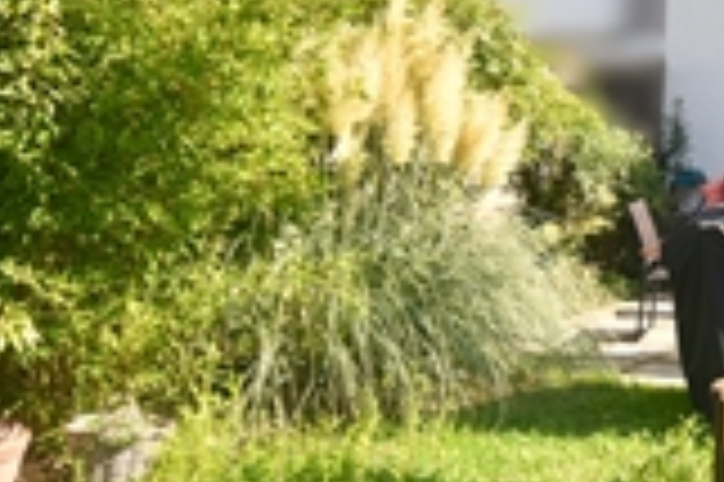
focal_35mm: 54
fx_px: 1085
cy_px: 108
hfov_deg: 32.1
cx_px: 814
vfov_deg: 24.7
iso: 100
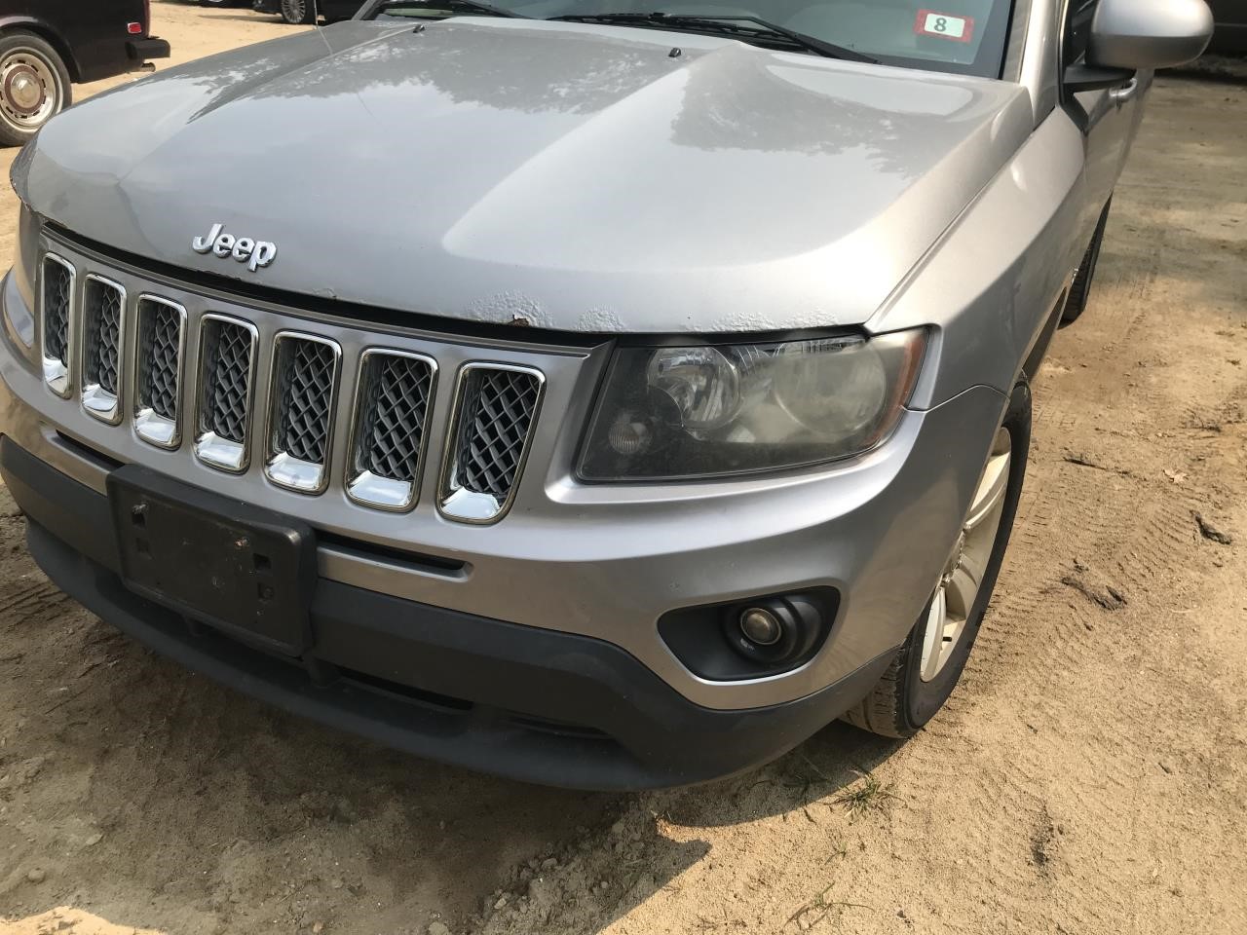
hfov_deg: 63.4
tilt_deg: -30.2
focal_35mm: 28
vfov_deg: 49.7
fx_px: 1009
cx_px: 624
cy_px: 468
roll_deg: -1.3
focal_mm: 3.99
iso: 20
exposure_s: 1/1880
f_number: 1.8
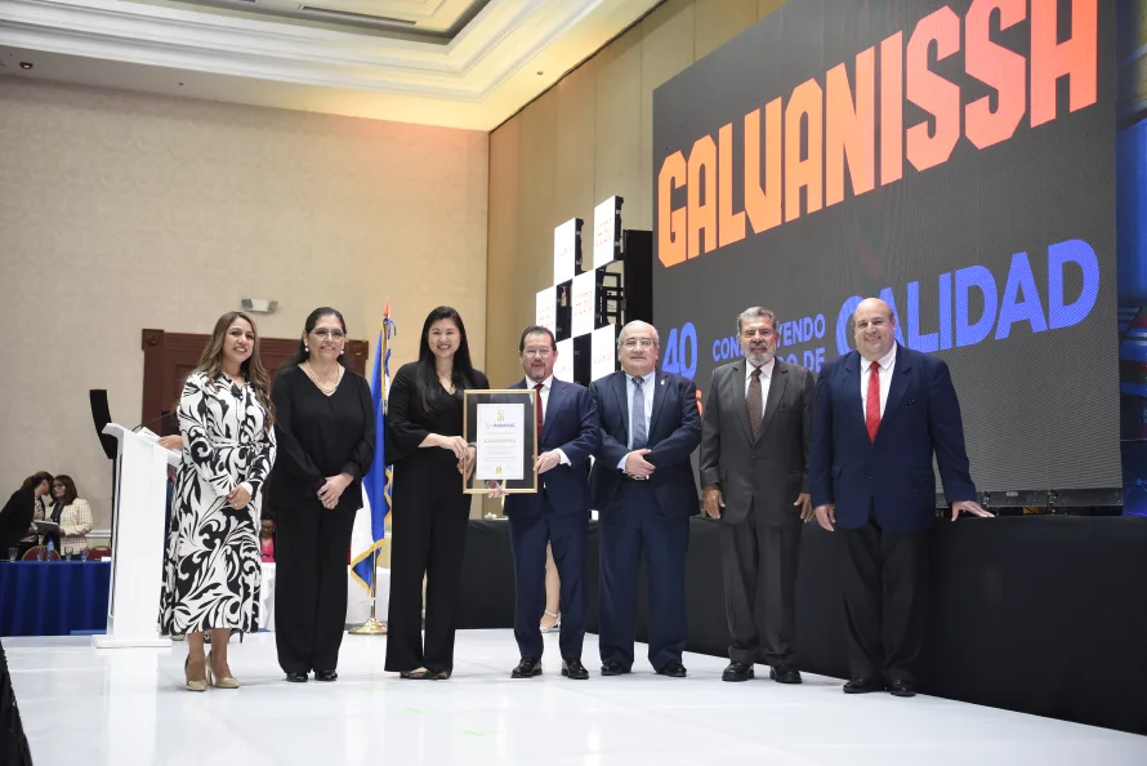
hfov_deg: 39.6
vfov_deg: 27.0
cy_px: 383
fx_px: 1593
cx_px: 574
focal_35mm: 50
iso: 2000
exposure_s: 1/200
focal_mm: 50
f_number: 3.5
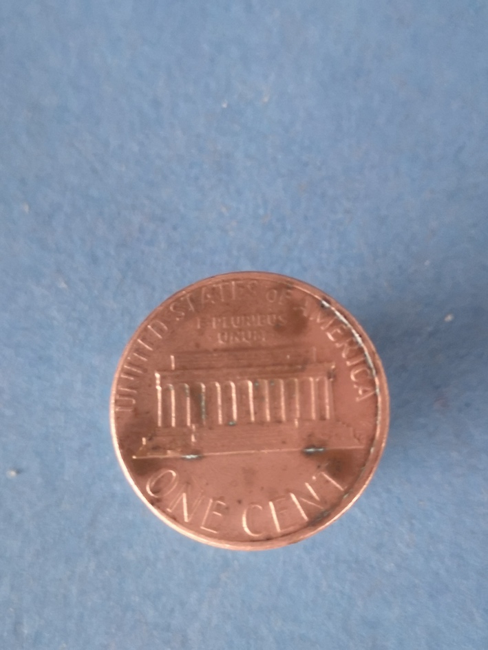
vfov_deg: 32.7
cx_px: 244
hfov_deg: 24.8
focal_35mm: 59
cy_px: 325
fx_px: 1109
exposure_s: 1/33.3
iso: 320
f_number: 1.8
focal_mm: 5.58
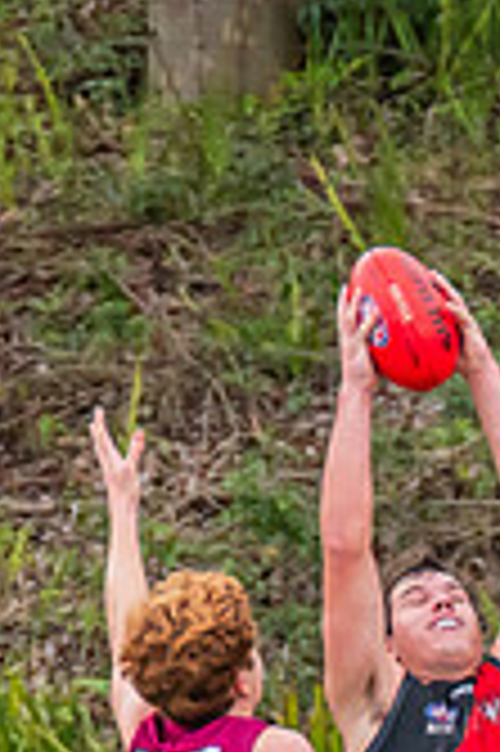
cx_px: 353
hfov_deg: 0.5
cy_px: 1175
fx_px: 54442
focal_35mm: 2608
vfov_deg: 0.8
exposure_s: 1/1250
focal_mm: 360
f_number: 5
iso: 800
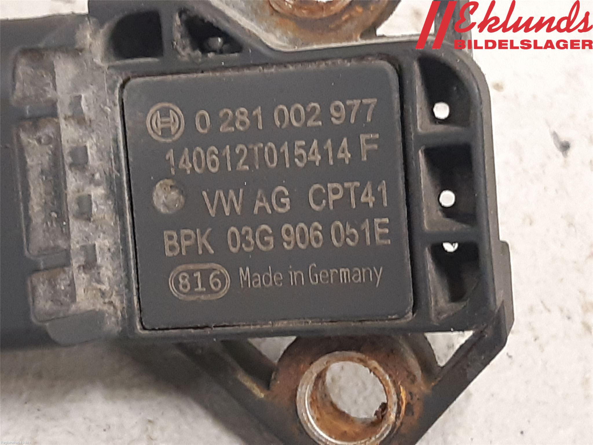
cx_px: 296
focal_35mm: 26
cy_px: 222
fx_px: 445
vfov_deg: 53.1
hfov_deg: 67.3
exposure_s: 1/33
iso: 200
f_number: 1.7
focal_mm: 3.93
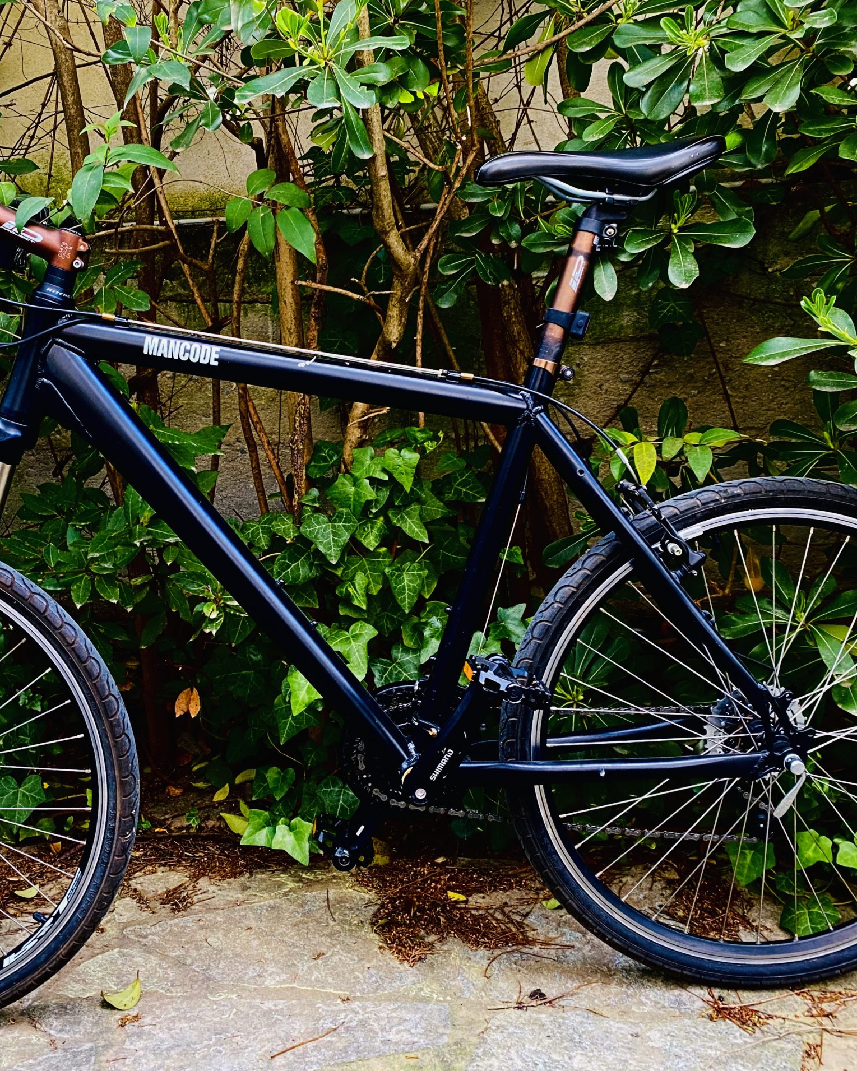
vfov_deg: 52.8
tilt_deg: -12.5
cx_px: 317
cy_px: 535
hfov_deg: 43.0
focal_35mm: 34
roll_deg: +3.2
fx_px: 1078
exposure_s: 1/60
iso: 125
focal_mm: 4.25
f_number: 1.8
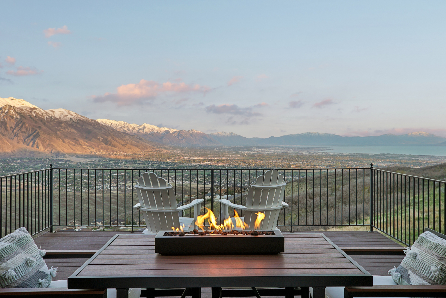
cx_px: 219
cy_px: 147
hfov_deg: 60.3
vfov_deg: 42.3
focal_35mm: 31
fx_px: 384
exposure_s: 1/30
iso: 100
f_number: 8
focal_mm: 30
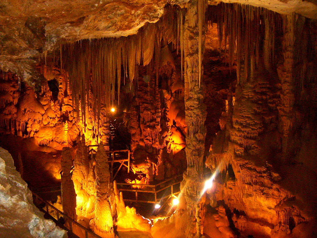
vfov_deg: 40.7
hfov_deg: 52.6
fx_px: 321
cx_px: 158
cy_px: 119
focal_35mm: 35
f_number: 2.8
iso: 277
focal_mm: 5.8
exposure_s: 1/30
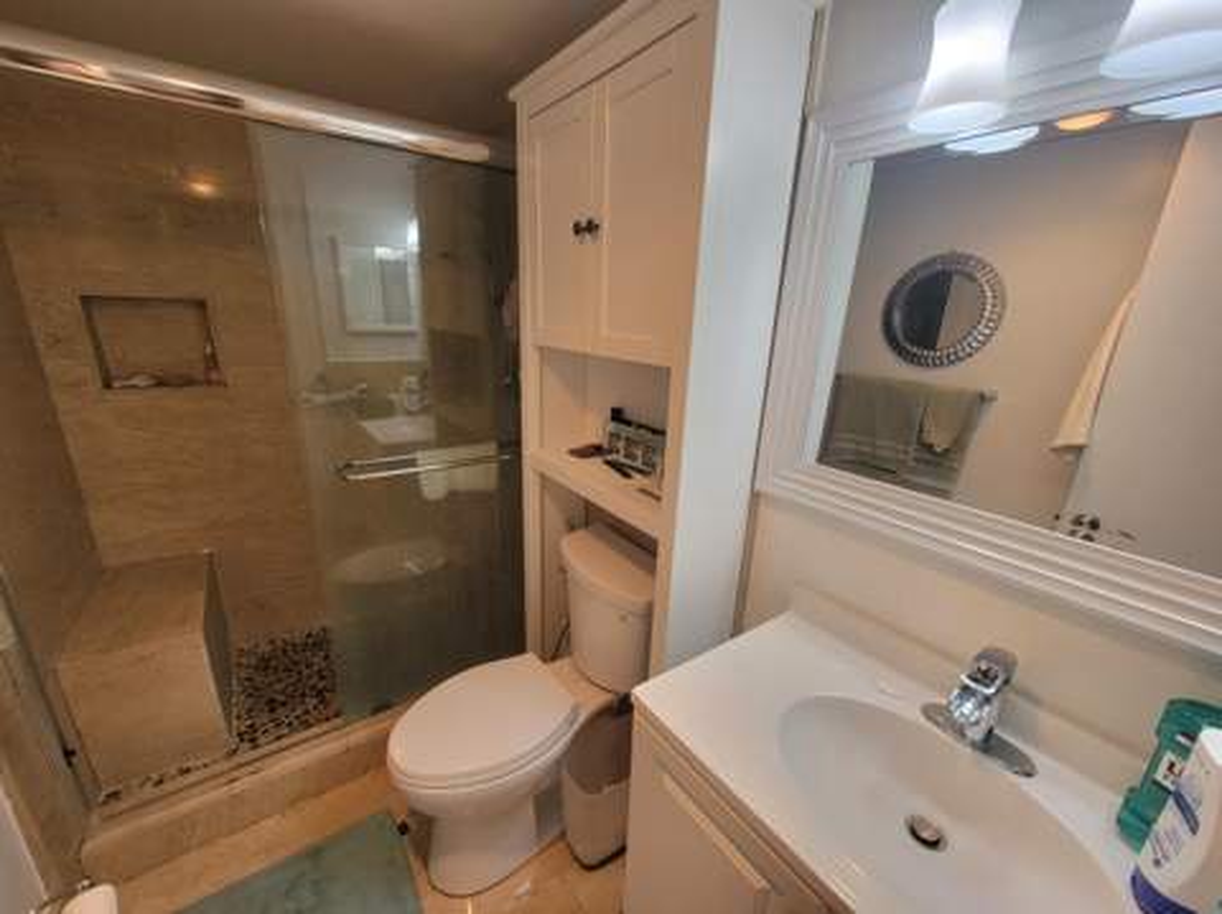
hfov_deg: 106.2
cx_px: 611
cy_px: 457
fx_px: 458
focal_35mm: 13
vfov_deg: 89.8
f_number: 2.2
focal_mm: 2.2
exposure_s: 1/120
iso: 64
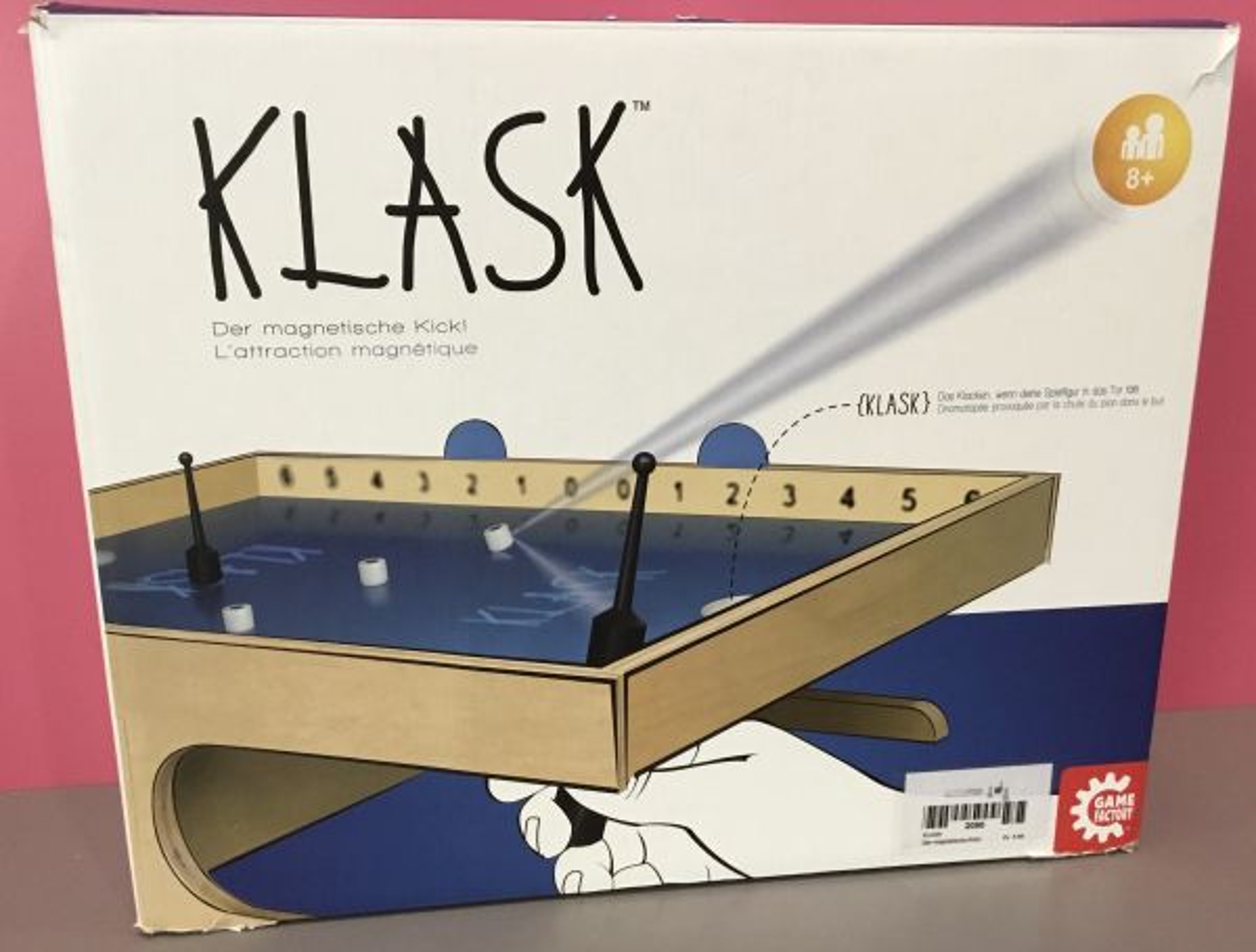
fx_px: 1129
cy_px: 476
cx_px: 628
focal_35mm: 31
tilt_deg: -15.8
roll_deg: +0.9
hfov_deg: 58.2
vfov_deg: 45.7
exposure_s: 1/30
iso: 160
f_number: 2.4
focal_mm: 3.3
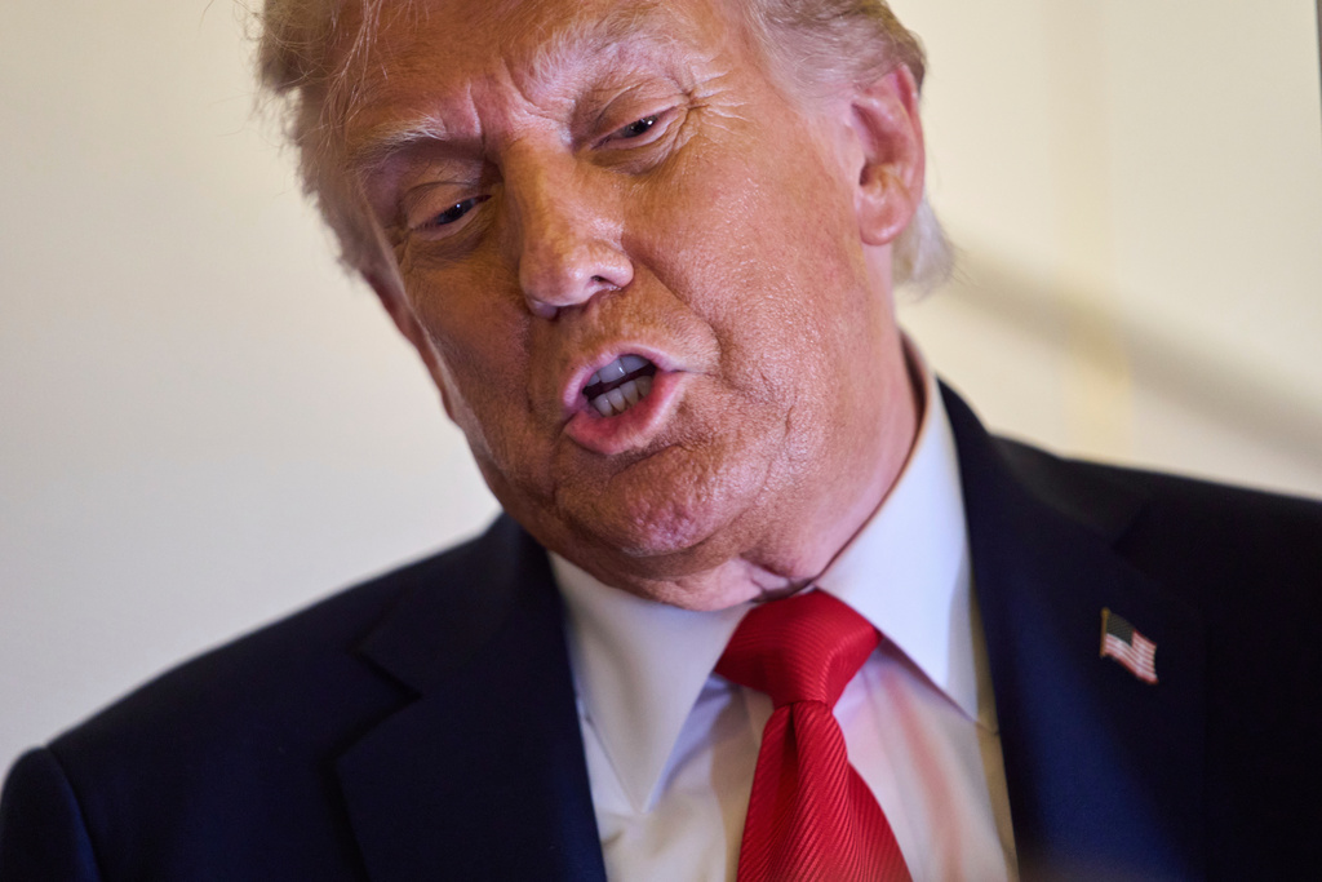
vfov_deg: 6.9
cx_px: 661
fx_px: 7345
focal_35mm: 200
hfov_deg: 10.3
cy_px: 441
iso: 3200
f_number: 2.8
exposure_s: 1/125
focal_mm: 200
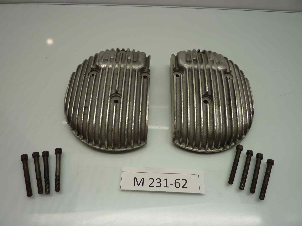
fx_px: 218
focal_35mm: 25
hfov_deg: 69.4
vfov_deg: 54.9
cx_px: 151
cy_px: 113
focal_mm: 4.1
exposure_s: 1/30
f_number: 3.3
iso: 80
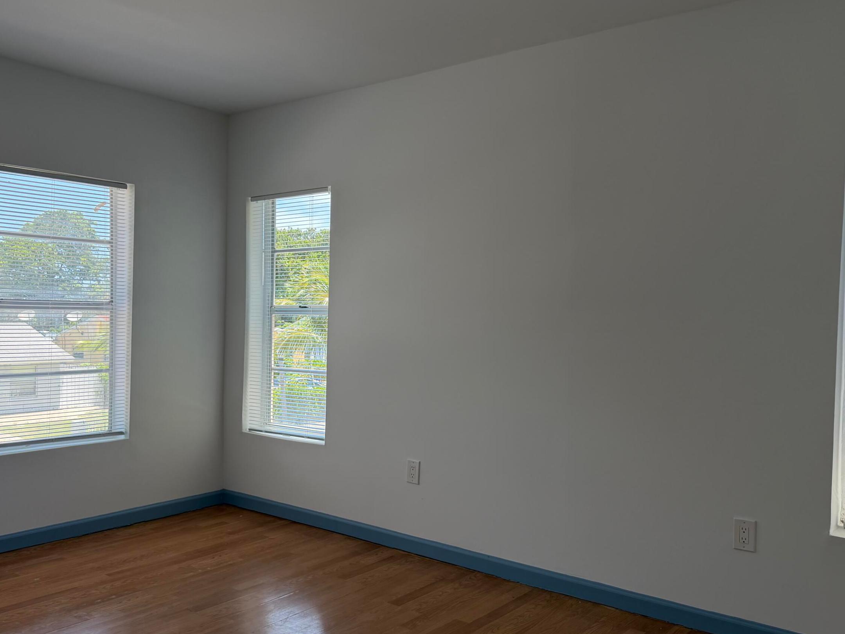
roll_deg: -1.1
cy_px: 335
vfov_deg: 44.1
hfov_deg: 56.4
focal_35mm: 32
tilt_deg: -1.9
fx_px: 781
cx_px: 344
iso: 100
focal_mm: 6.76
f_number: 1.78
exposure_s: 1/612
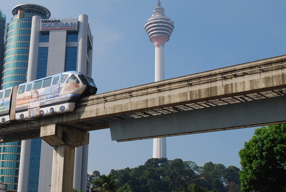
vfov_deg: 23.9
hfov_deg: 33.6
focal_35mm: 57
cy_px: 99
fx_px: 454
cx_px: 43
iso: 100
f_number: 7.1
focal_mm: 18
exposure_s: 1/200
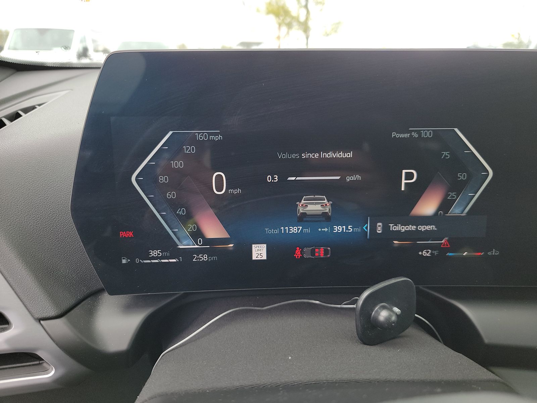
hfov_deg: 71.6
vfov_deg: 56.8
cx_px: 268
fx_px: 372
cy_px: 202
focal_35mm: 24
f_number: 1.8
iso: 65
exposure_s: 1/59
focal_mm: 6.7
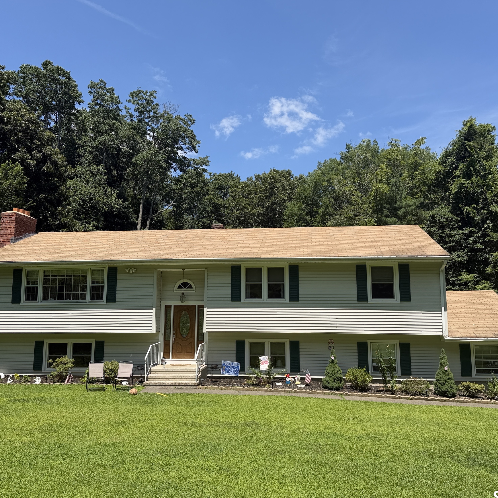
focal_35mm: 29
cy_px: 253
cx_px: 254
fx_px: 472
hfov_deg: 55.6
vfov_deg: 55.6
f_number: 1.78
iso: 80
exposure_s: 1/3759
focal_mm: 6.76
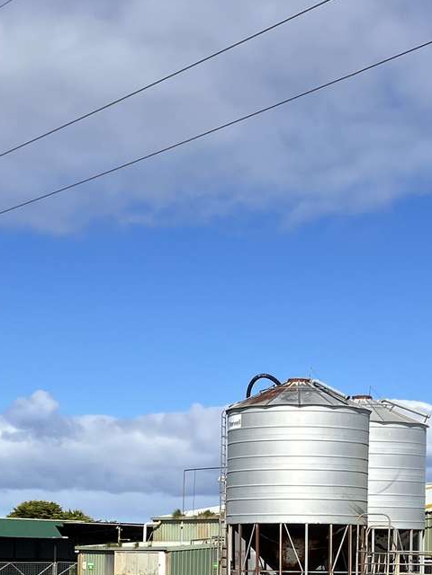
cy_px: 587
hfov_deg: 17.6
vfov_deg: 22.3
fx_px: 1398
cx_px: 176
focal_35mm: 84
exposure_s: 1/3040
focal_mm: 3.99
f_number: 1.8
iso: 32
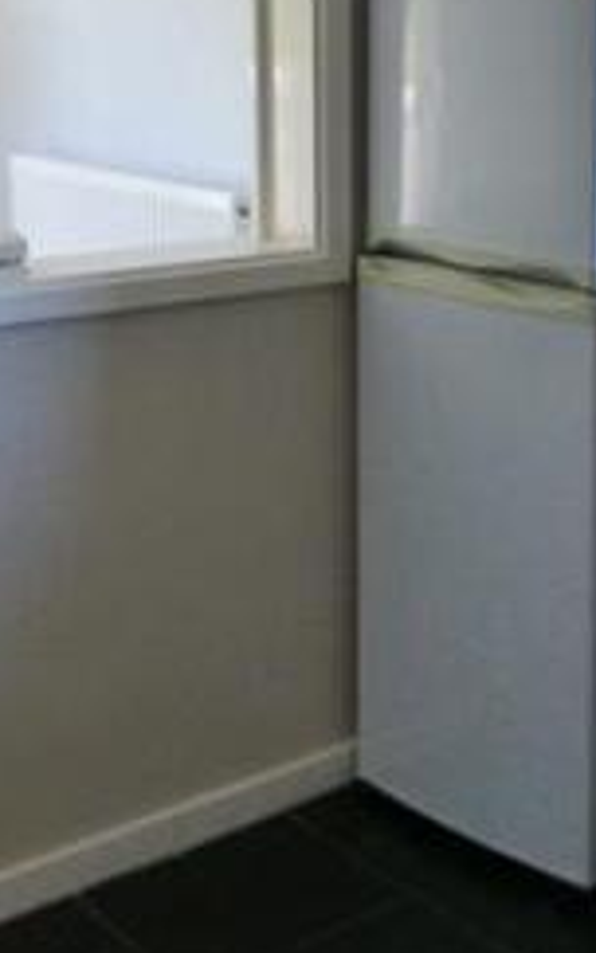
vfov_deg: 32.6
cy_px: 202
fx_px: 1584
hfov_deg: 19.4
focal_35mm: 61
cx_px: 814
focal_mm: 4.3
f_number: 3.3
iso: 400
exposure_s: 1/50
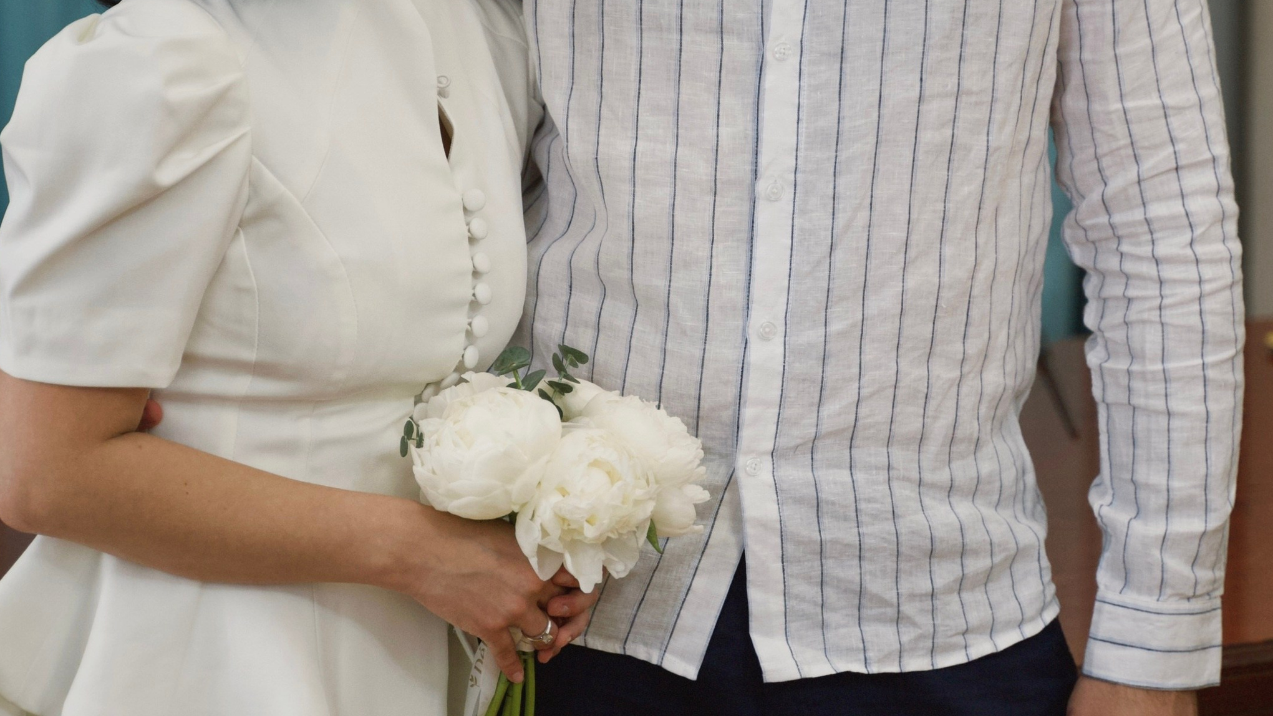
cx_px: 659
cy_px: 175
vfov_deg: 9.0
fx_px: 4523
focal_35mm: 134
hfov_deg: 16.0
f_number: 2.8
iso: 1250
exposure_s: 1/125
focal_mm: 68
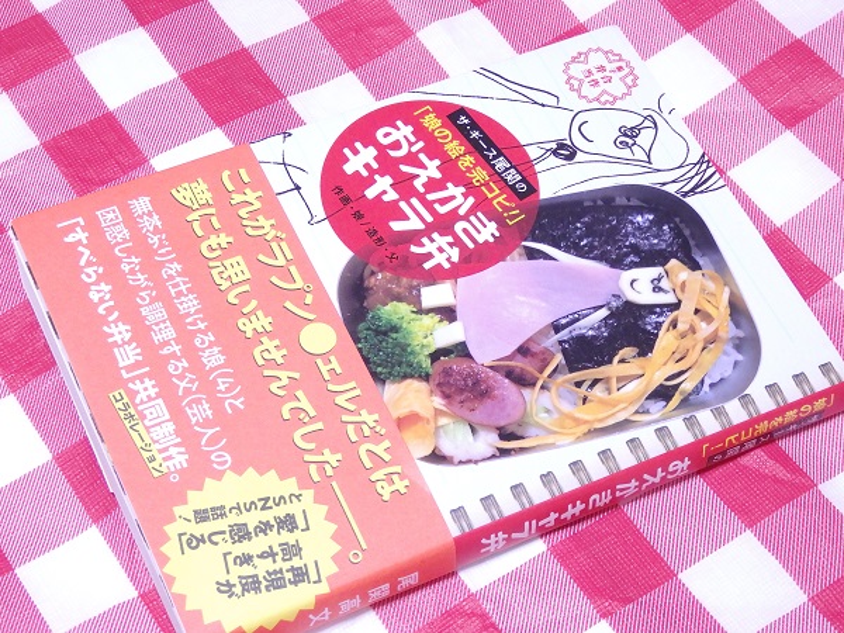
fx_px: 1780
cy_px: 316
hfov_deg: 26.7
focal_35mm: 73
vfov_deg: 20.2
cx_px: 422
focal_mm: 13.1
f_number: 4.5
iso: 800
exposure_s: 1/30
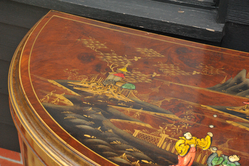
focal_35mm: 70
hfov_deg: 28.9
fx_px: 484
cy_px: 83
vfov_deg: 19.4
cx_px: 124
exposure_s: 1/100
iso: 6400
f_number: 14
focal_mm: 70
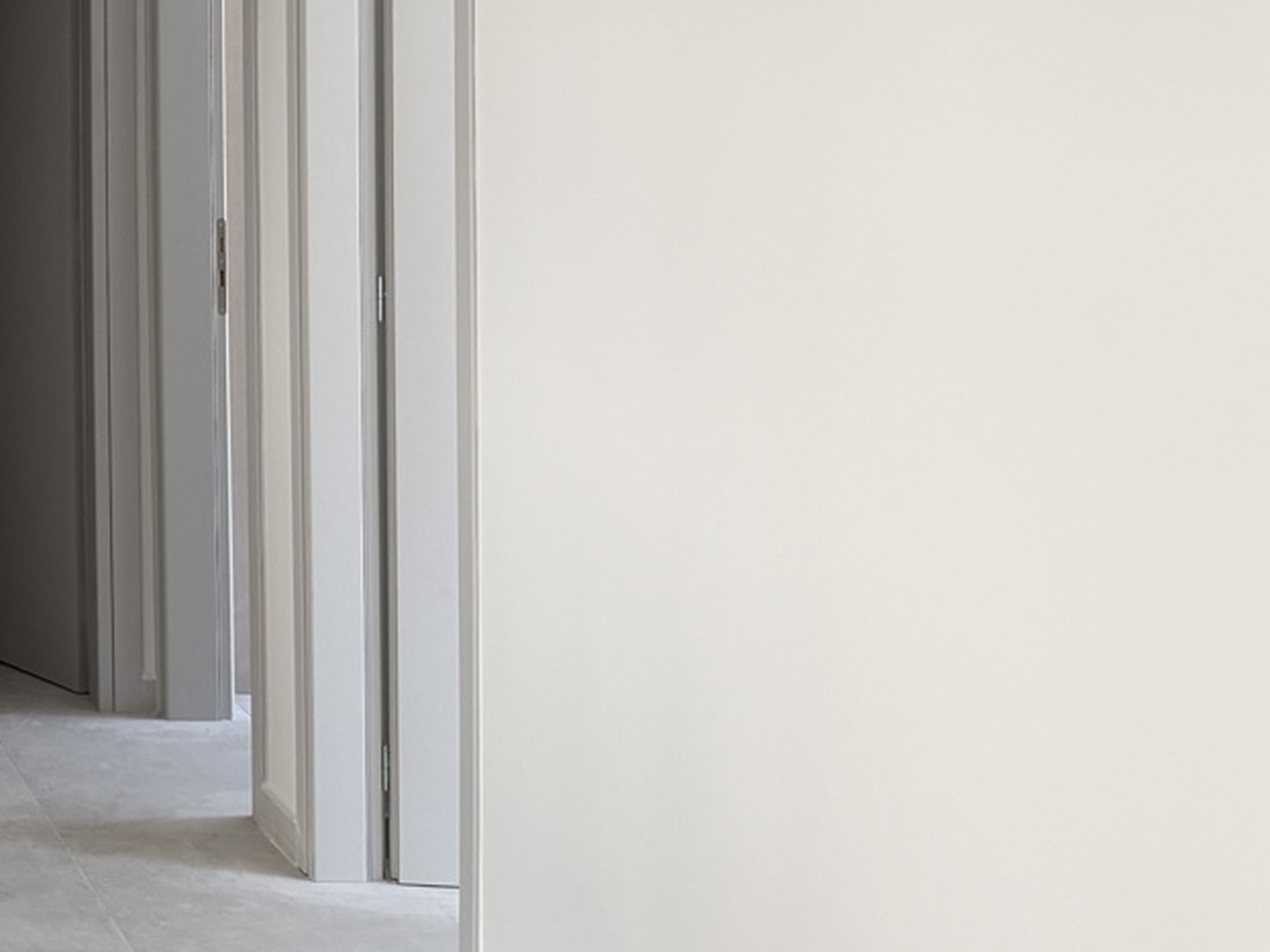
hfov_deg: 21.9
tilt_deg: +1.5
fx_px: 2714
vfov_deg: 19.4
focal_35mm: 74
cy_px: 10
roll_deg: +1.0
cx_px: -630
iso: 100
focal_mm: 6.76
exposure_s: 1/121
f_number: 1.78
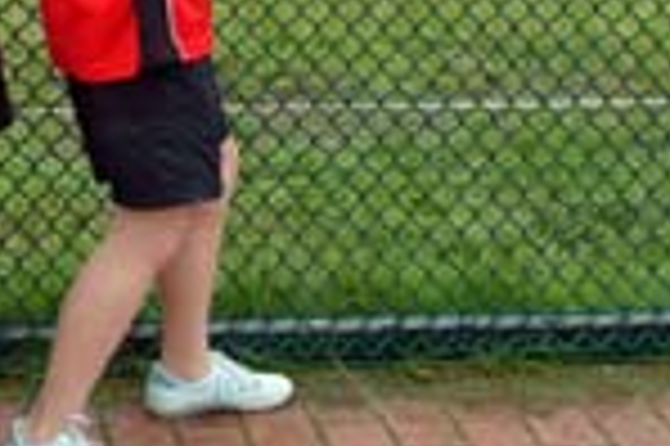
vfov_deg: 13.1
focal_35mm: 100
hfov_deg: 19.5
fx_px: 1859
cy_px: -171
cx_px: -81
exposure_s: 1/250
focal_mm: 22
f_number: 8
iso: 400
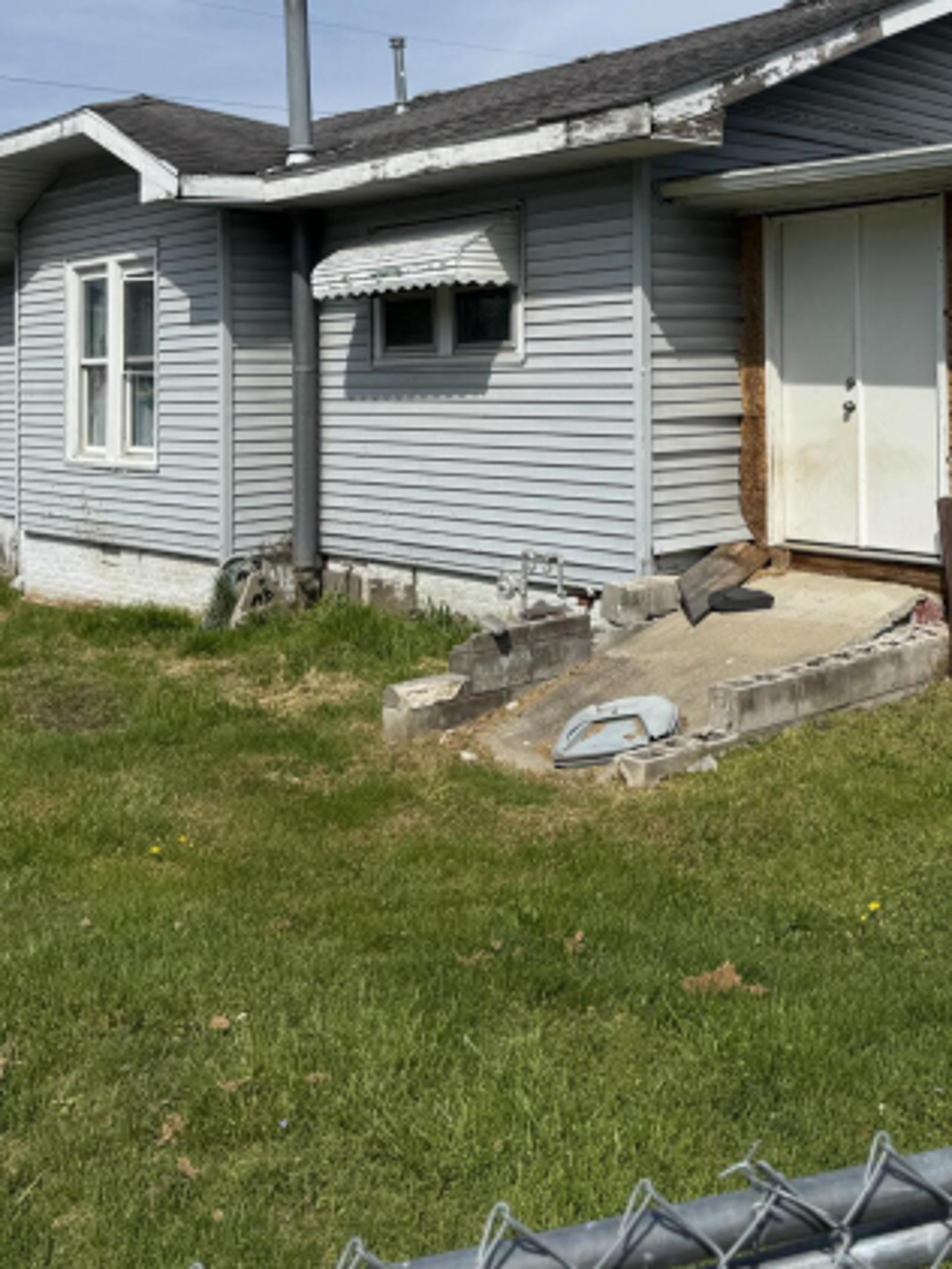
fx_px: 1393
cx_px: 642
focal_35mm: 38
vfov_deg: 47.6
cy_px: 360
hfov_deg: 37.3
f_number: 1.78
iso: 80
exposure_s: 1/6410
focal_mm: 6.76
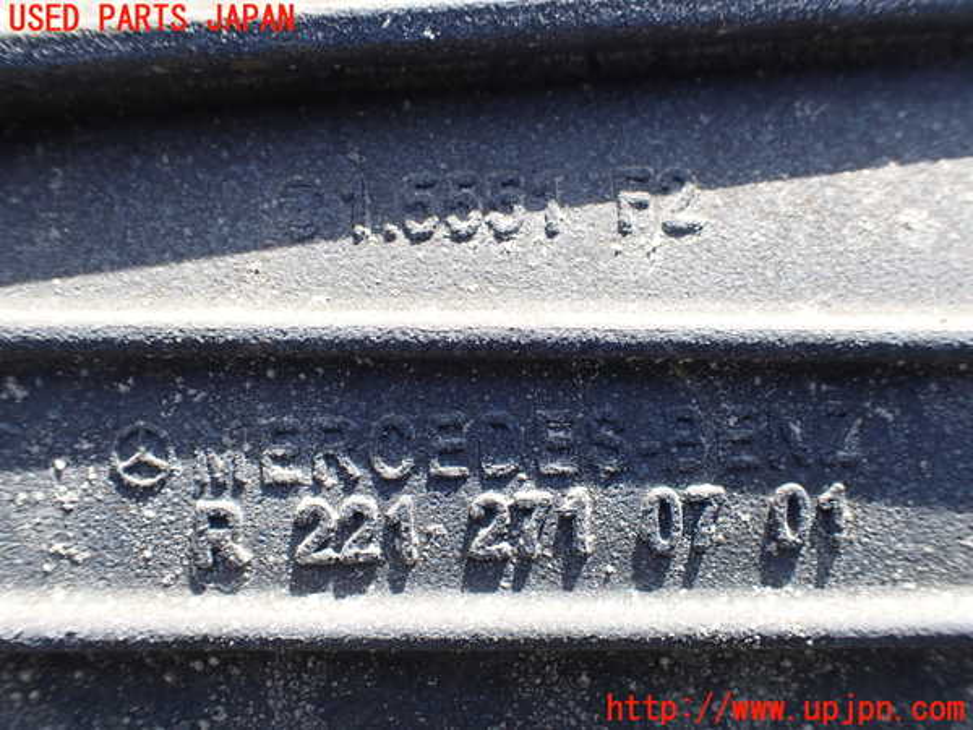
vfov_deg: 46.8
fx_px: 843
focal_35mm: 30
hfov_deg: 60.0
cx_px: 486
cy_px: 365
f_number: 3.2
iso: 100
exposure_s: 1/320
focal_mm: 5.4
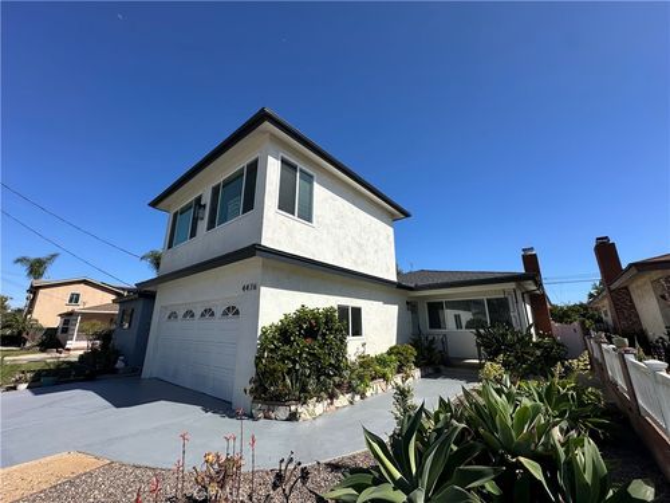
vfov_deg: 85.7
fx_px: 271
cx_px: 335
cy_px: 252
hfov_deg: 102.1
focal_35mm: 14
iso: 50
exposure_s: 1/3509
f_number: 2.2
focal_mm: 2.22
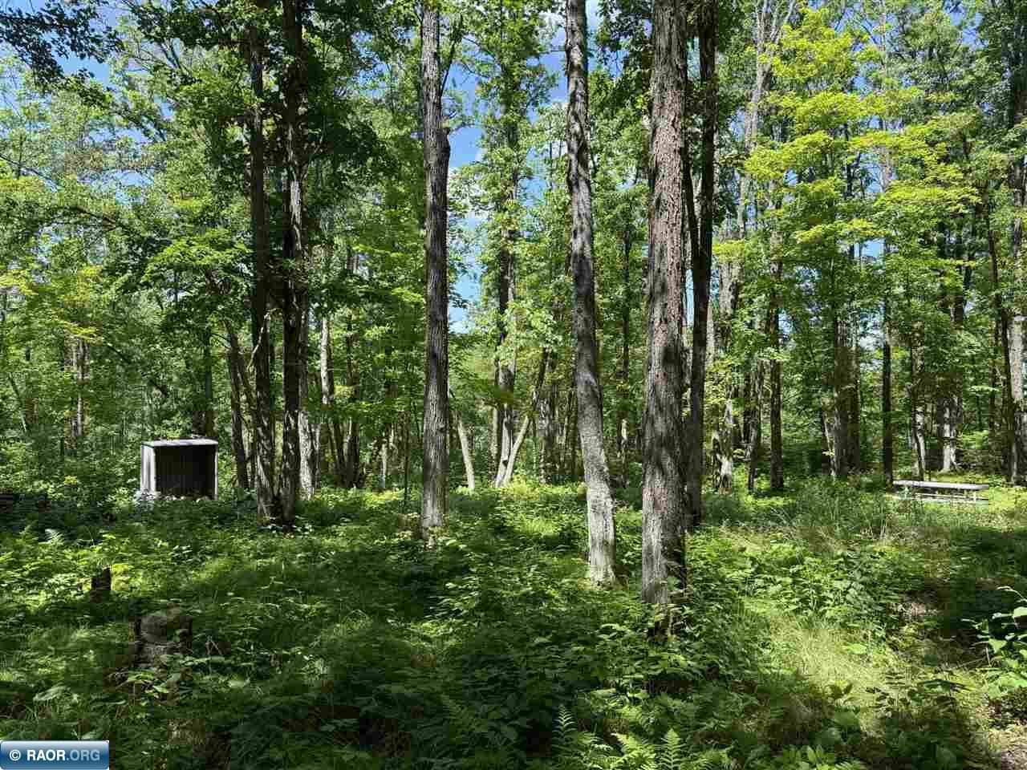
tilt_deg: +1.9
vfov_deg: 56.8
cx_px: 514
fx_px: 712
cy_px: 385
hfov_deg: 71.6
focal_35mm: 24
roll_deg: -1.0
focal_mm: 6.76
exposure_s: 1/1046
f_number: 1.78
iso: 80
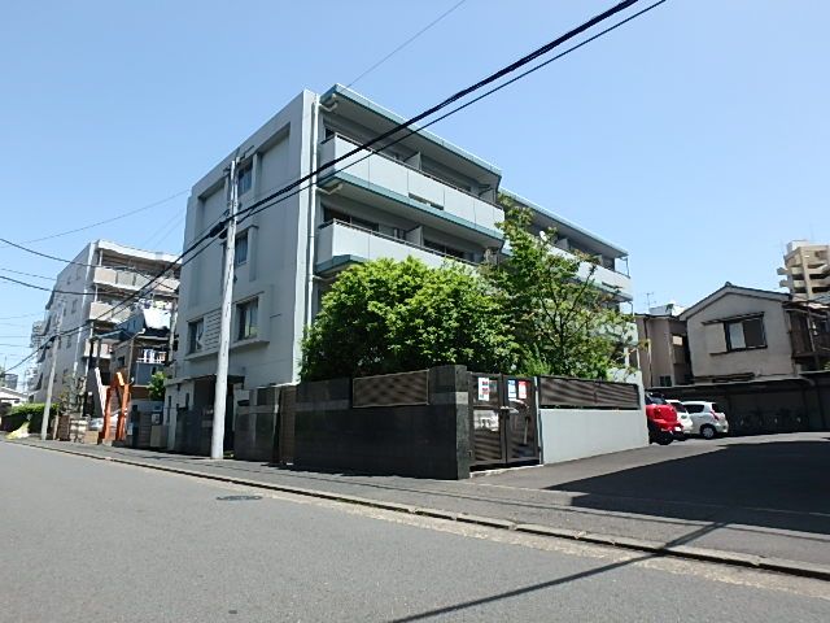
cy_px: 312
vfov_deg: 63.4
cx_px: 415
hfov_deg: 79.0
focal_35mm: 21
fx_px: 504
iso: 125
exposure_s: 1/800
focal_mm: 3.7
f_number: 3.5
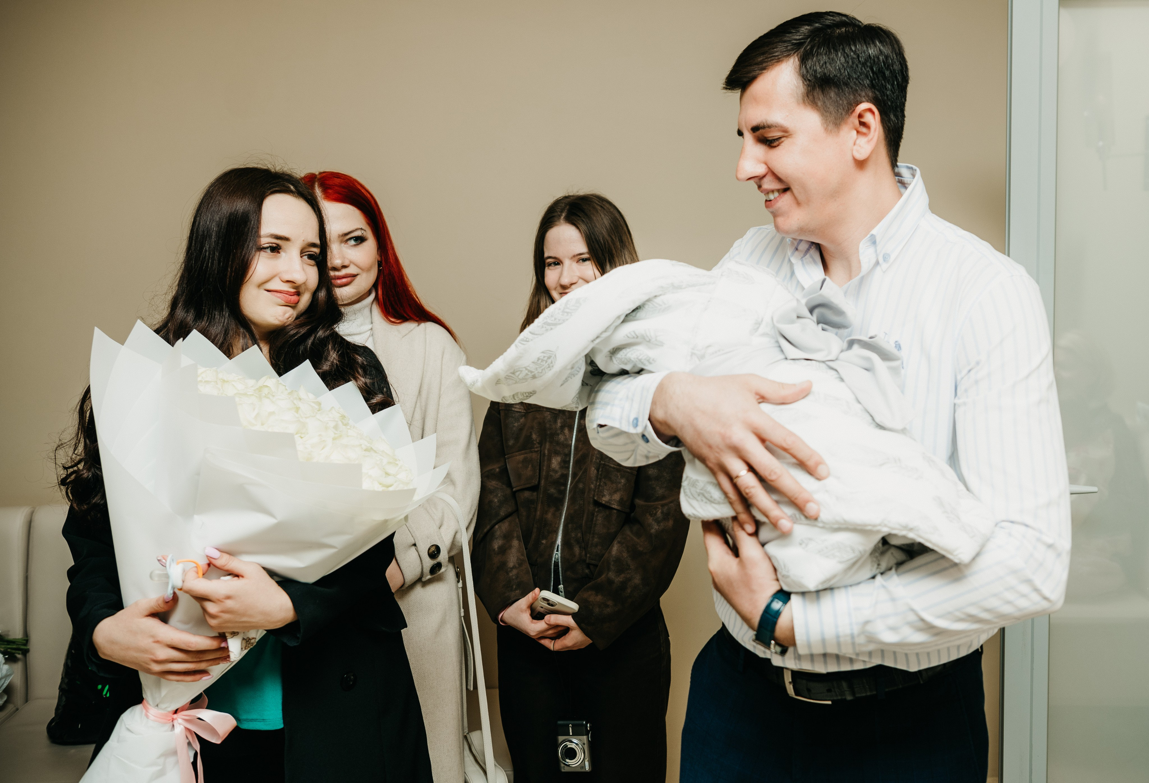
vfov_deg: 31.8
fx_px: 1373
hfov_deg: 45.2
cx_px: 668
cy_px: 344
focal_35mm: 43
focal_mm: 34
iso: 160
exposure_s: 1/160
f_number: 4
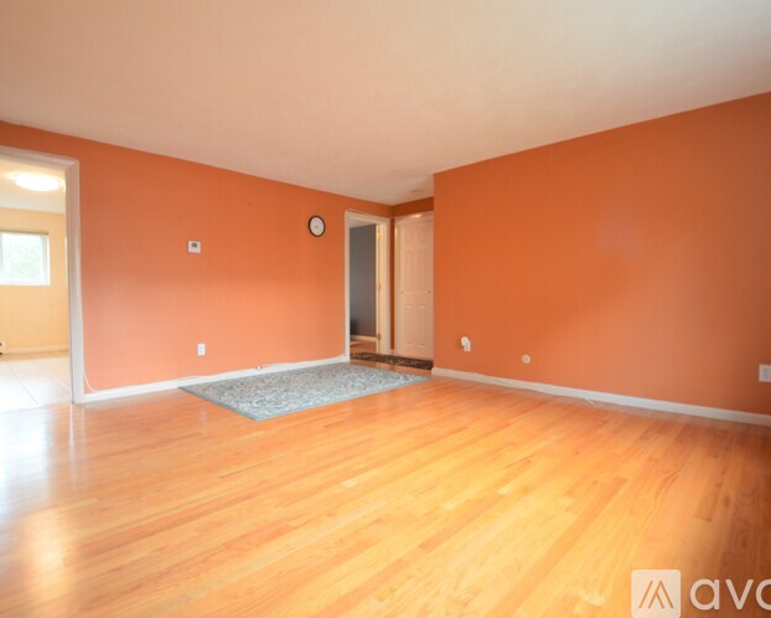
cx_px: 366
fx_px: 388
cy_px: 309
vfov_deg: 77.0
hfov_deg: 89.5
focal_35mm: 17
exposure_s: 1/15
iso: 400
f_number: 3.5
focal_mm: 10
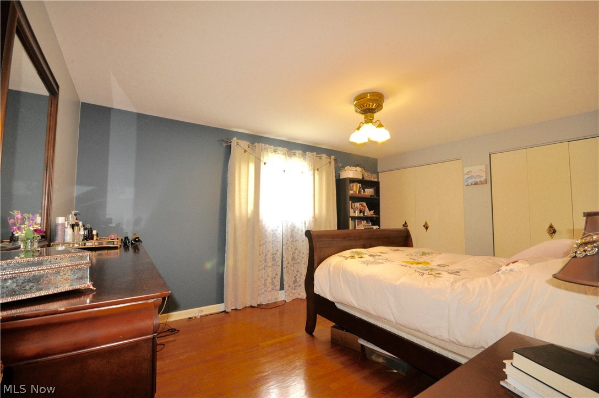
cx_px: 300
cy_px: 199
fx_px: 249
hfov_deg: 100.5
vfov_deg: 77.1
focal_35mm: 15
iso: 800
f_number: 8
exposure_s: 1/20
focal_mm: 10
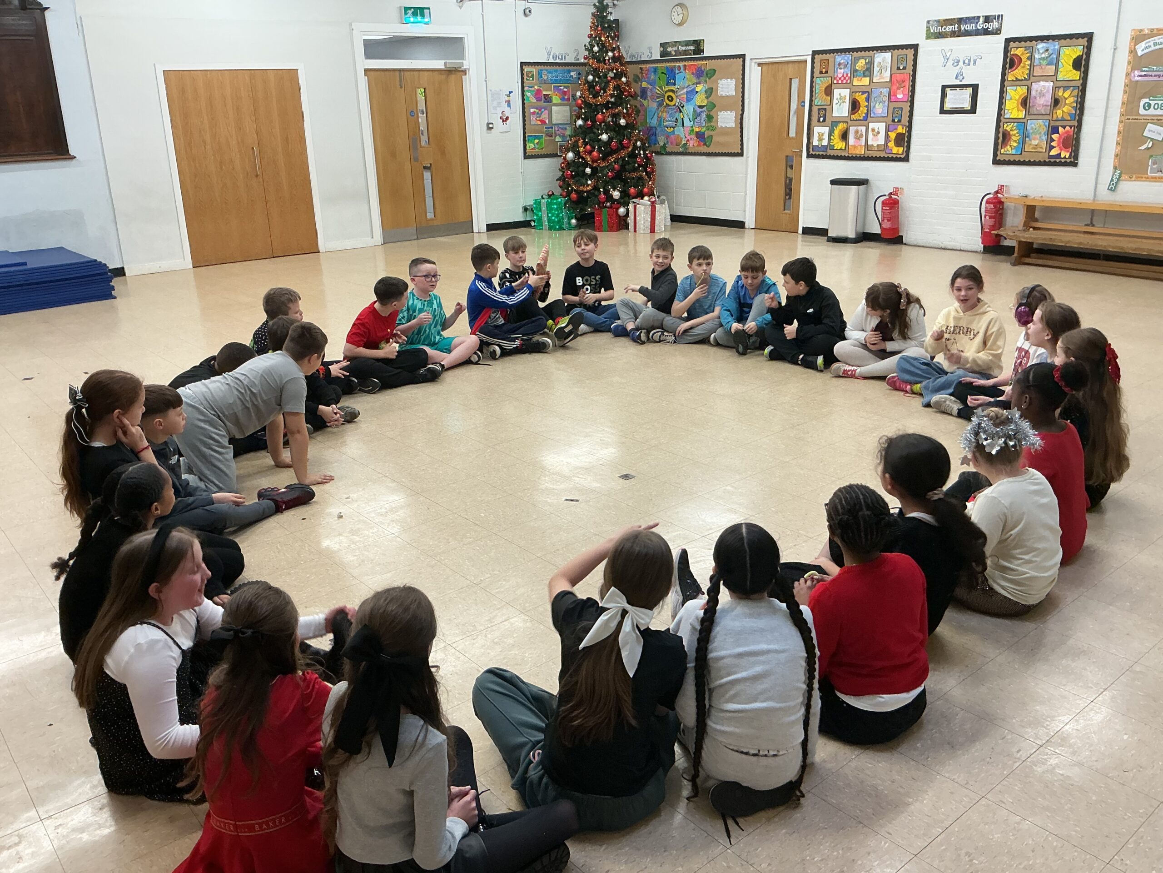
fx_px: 974
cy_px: 436
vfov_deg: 48.2
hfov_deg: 61.7
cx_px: 582
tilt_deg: -20.0
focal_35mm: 29
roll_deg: +2.0
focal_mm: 3
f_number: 1.8
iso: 64
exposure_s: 1/50
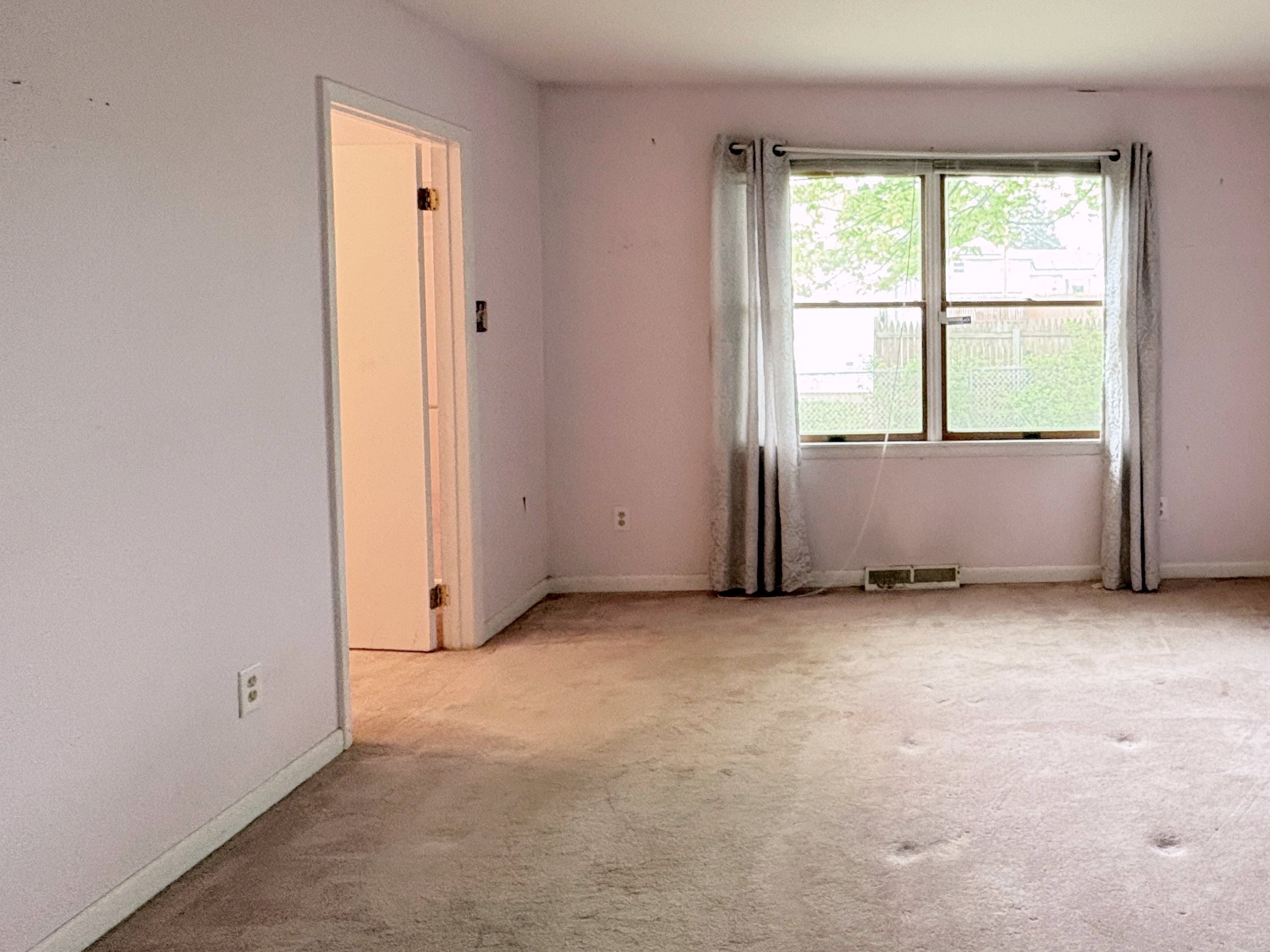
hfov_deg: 64.4
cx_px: 983
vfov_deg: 53.9
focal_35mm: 25
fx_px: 917
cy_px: 329
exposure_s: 1/60
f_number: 2.2
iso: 500
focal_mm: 2.22
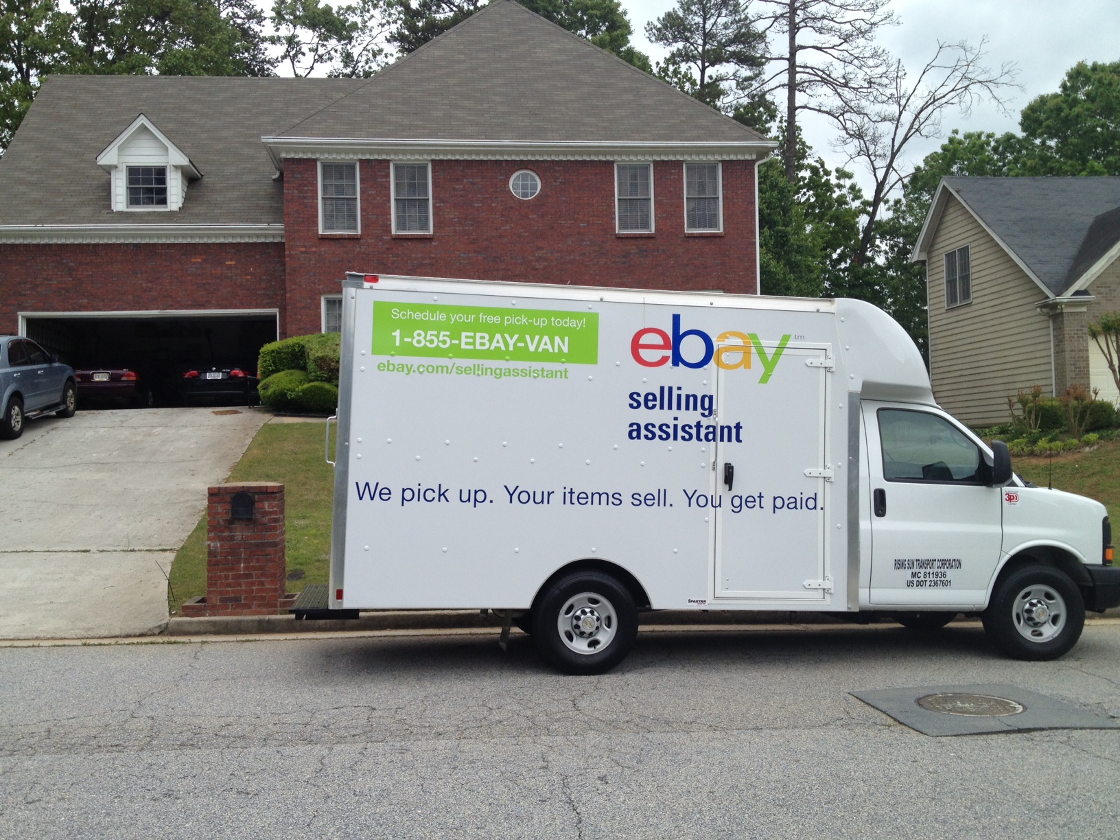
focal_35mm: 35
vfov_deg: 40.7
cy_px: 420
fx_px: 1132
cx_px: 560
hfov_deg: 52.6
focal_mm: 4.28
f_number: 2.4
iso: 50
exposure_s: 1/1104
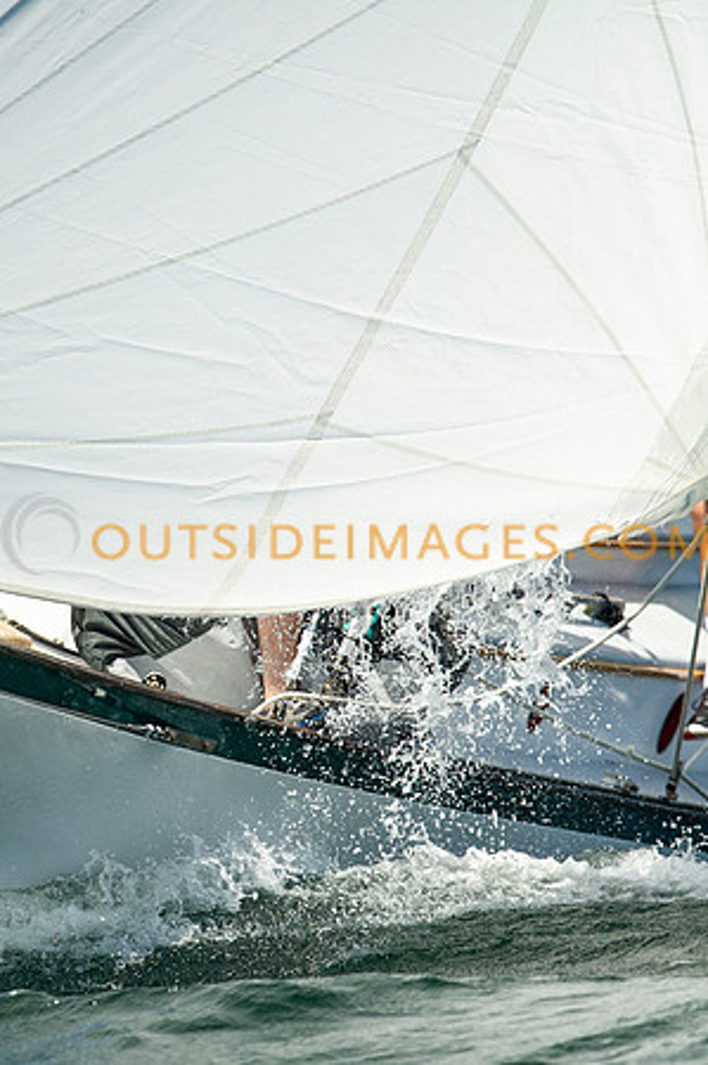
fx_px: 26640
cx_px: 354
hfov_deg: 1.5
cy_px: 532
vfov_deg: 2.3
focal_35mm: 901
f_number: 5
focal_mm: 600
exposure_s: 1/2500
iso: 400
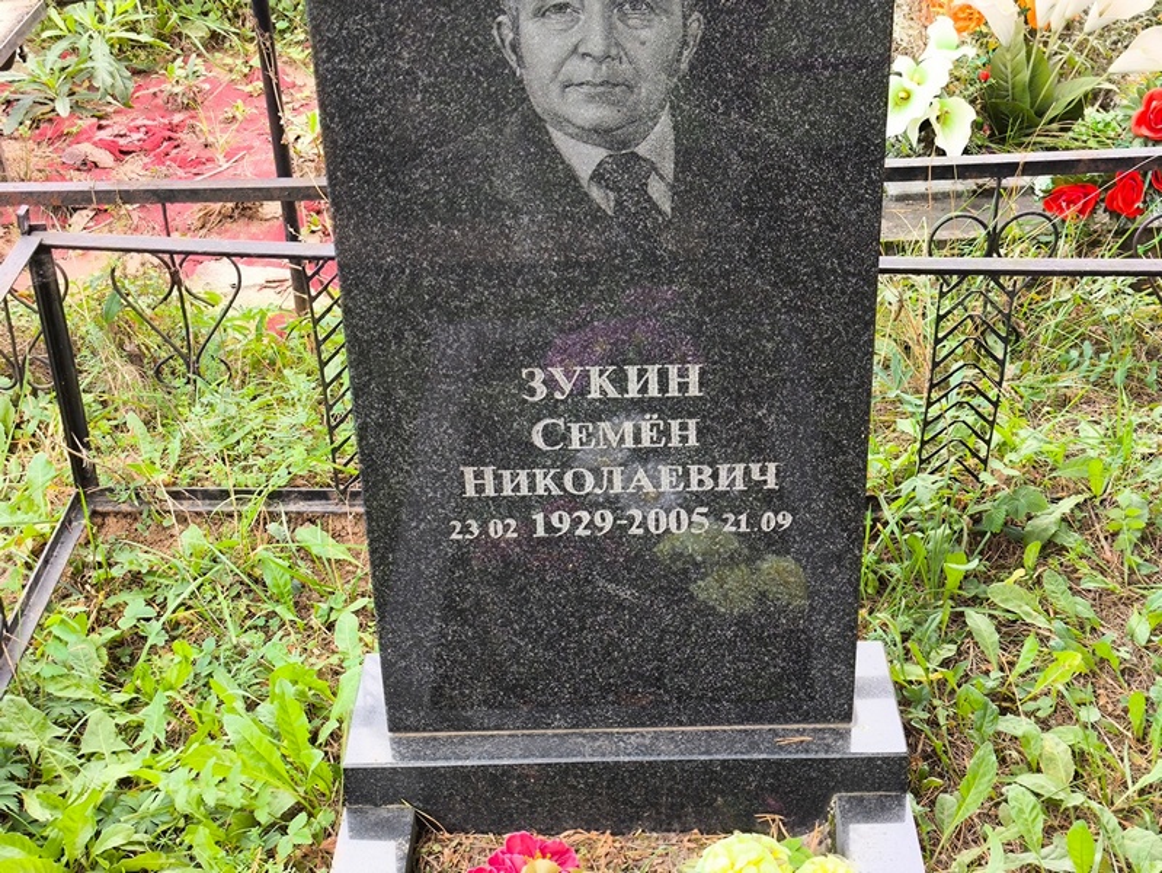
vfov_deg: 29.1
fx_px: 1679
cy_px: 436
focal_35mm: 50
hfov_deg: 38.2
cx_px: 581
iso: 80
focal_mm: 4.71
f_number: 1.7
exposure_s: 1/120
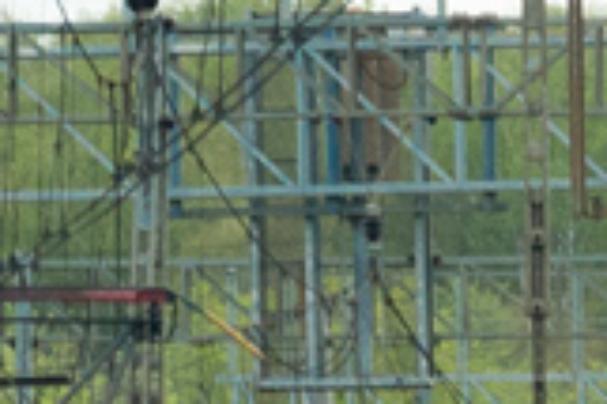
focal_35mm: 1009
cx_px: 185
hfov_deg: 2.0
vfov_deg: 1.4
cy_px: 1333
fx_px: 16995
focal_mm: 135
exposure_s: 1/320
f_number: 5.6
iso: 1600
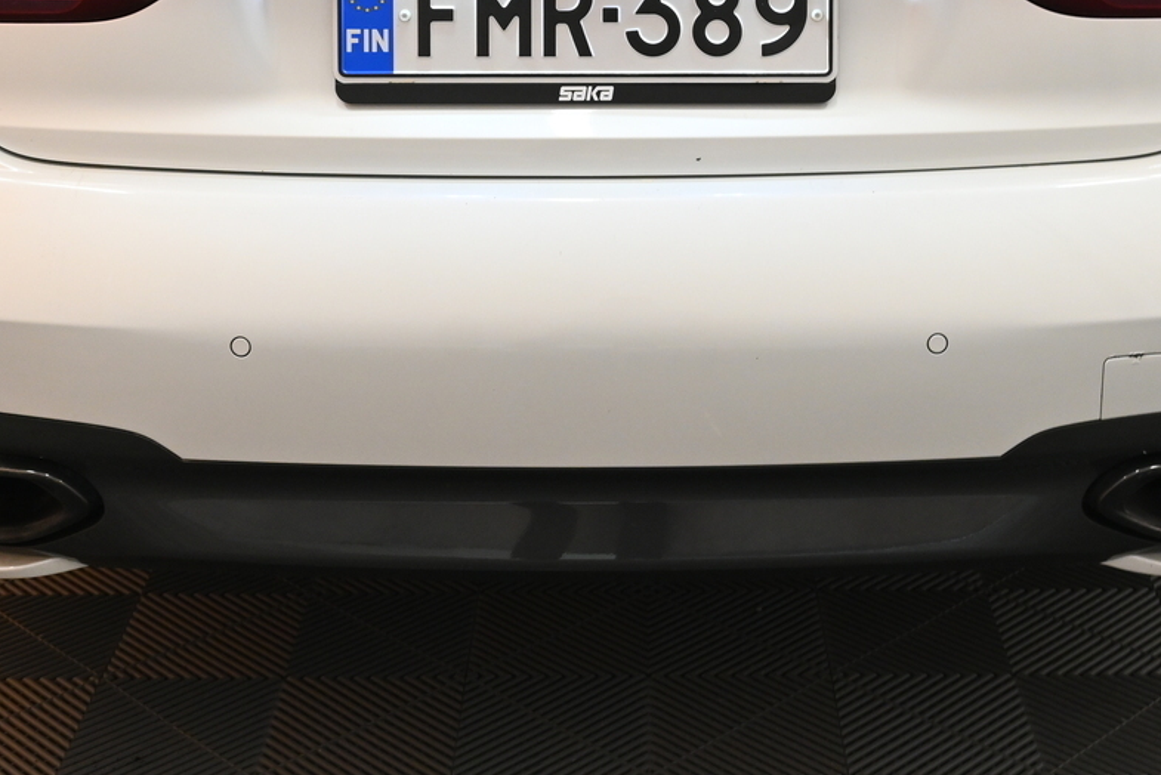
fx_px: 2146
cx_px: 630
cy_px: 21
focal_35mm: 67
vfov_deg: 19.9
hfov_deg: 30.3
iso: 800
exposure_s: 1/30
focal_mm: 21.5
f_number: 6.3
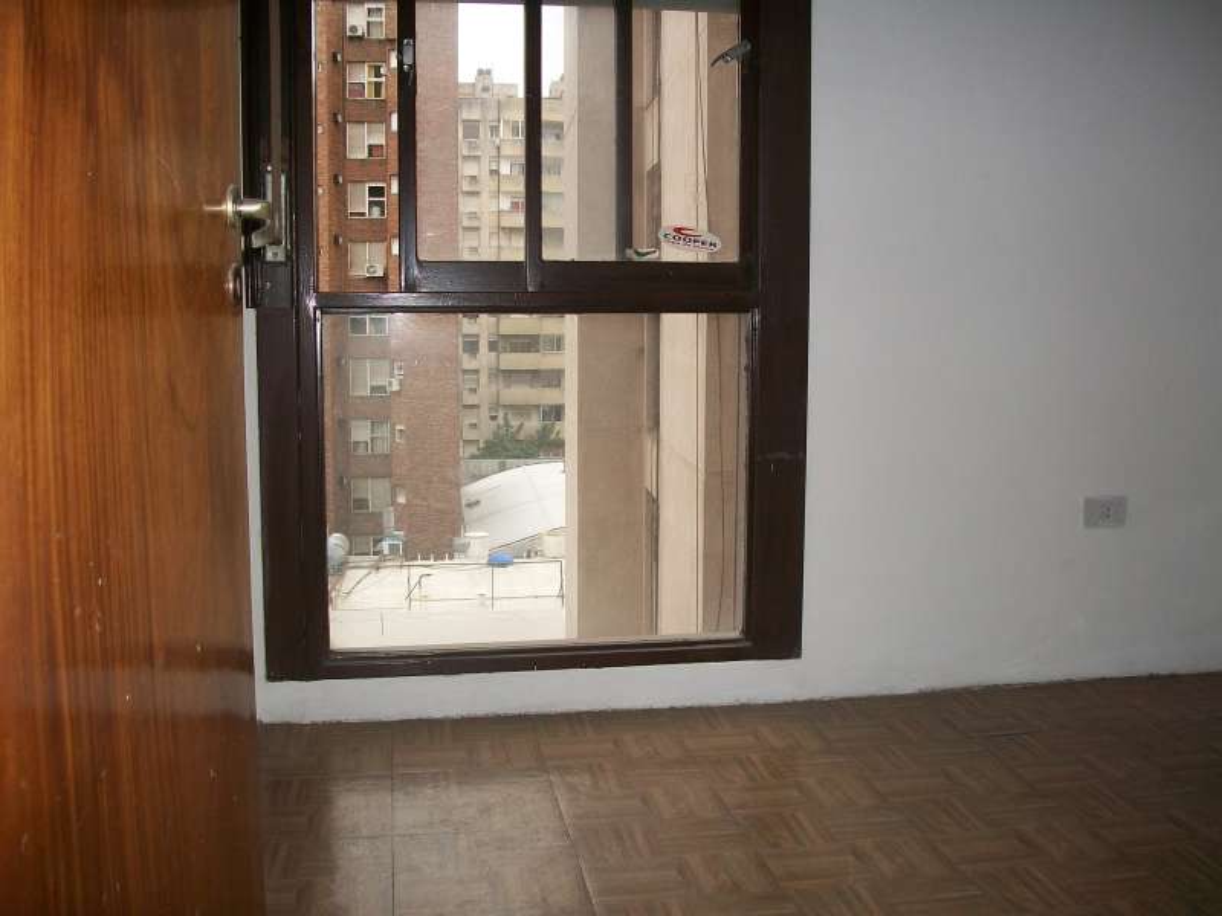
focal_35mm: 32
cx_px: 611
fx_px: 1130
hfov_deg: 56.8
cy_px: 458
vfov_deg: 44.2
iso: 80
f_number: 2.9
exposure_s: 1/200
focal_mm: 5.7
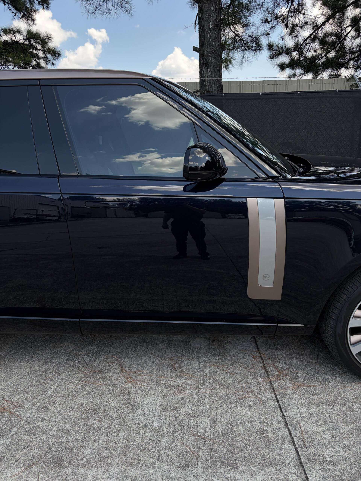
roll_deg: +1.4
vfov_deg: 67.3
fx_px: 362
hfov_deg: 53.1
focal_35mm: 26
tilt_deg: -15.4
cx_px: 180
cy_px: 240
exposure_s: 1/586
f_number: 1.6
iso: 64
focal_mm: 5.96
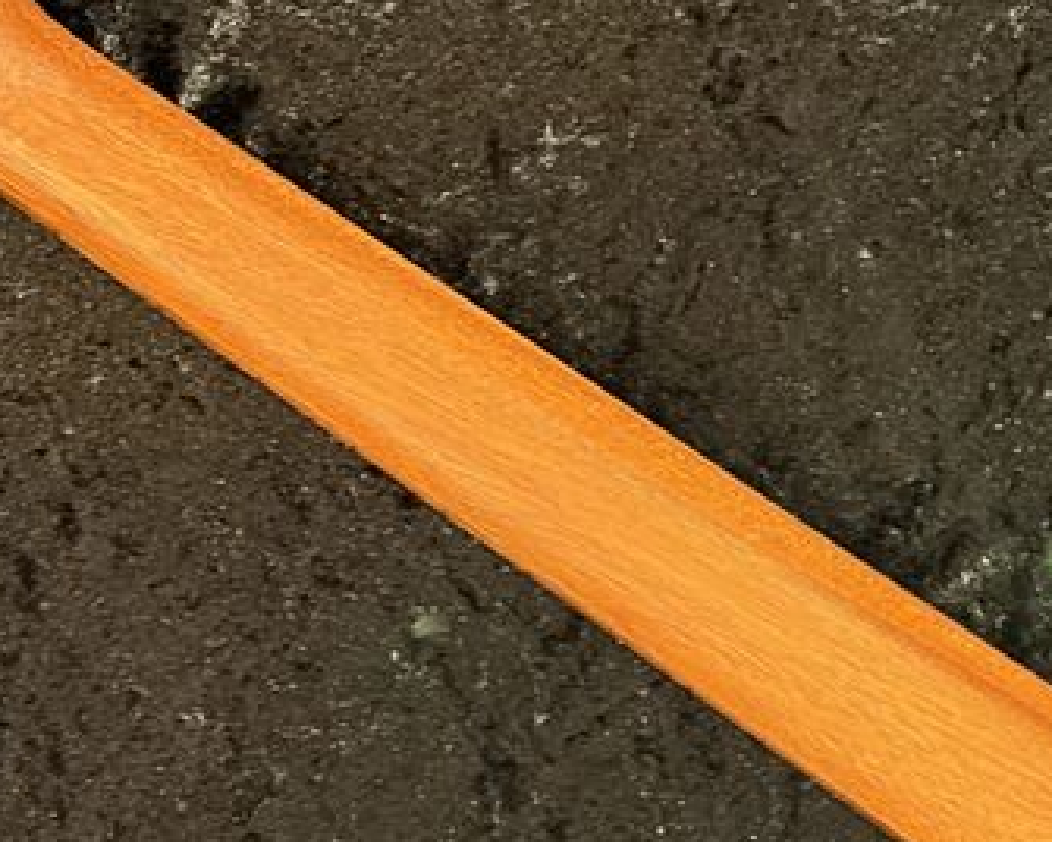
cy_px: 1052
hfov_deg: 9.8
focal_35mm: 194
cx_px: 1288
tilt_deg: -66.8
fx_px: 6040
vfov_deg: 7.9
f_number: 1.6
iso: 320
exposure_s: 1/30
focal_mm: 5.96
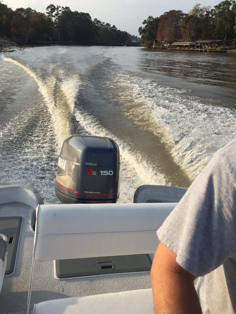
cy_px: 157
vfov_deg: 61.7
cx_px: 118
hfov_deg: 48.2
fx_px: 264
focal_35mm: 29
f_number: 2.2
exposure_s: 1/1582
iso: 32
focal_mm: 4.15
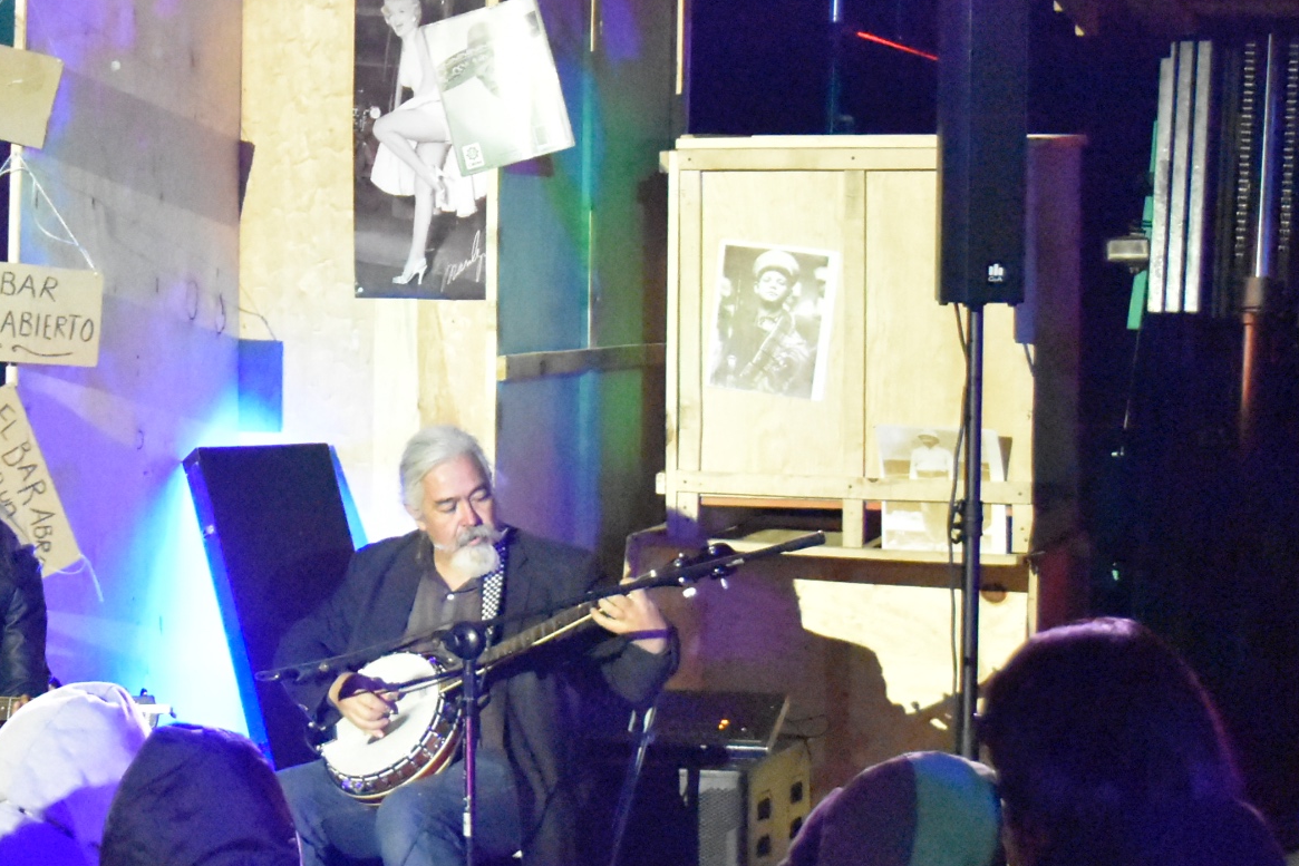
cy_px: 342
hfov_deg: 19.3
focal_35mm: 103
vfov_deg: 13.3
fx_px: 3717
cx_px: 25
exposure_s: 1/80
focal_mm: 32
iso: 20000
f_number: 4.5
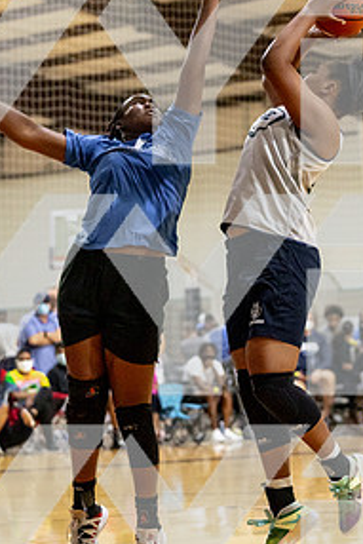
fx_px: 2205
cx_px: 270
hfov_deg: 9.4
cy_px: 296
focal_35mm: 146
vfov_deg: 14.0
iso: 2500
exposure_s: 1/800
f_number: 2.8
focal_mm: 72
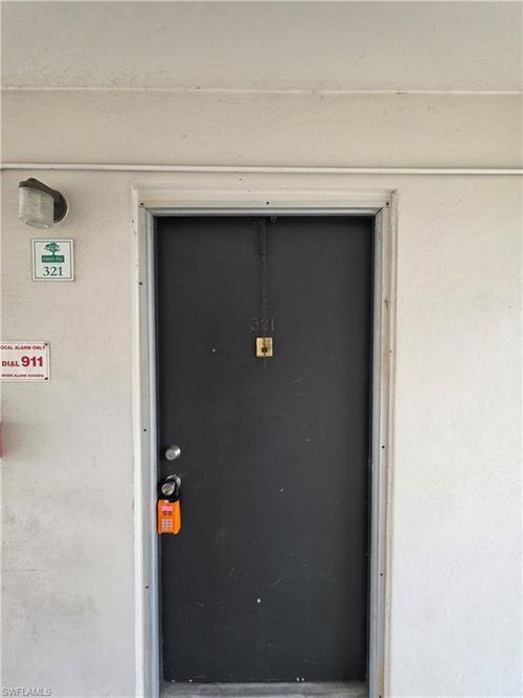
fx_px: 262
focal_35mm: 13
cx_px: 262
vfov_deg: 106.2
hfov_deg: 89.9
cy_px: 349
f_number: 1.9
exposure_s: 1/359
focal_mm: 2.2
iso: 400
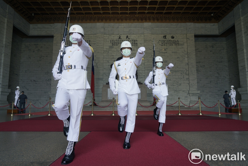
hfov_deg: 73.7
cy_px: 83
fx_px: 165
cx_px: 124
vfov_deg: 53.2
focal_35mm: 24
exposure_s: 1/320
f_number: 5.6
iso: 250
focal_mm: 24
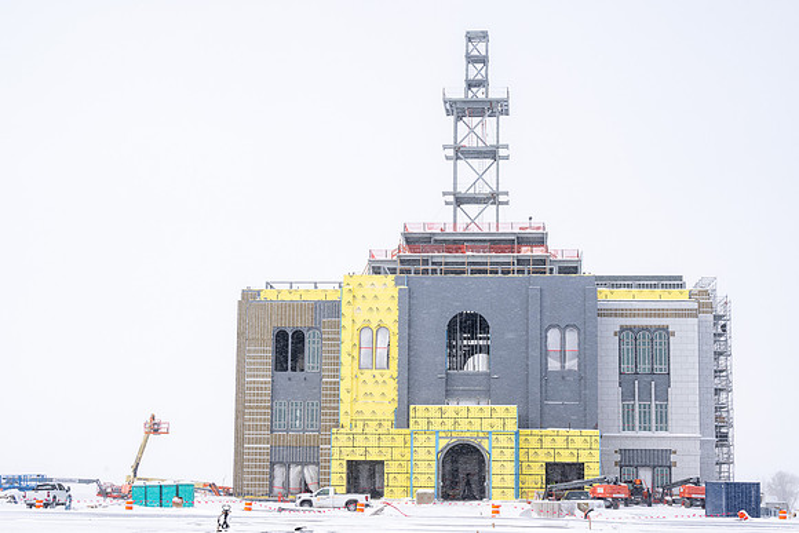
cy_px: 266
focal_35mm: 72
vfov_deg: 19.0
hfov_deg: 28.1
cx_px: 400
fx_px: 1594
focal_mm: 70
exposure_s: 1/250
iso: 100
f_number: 10
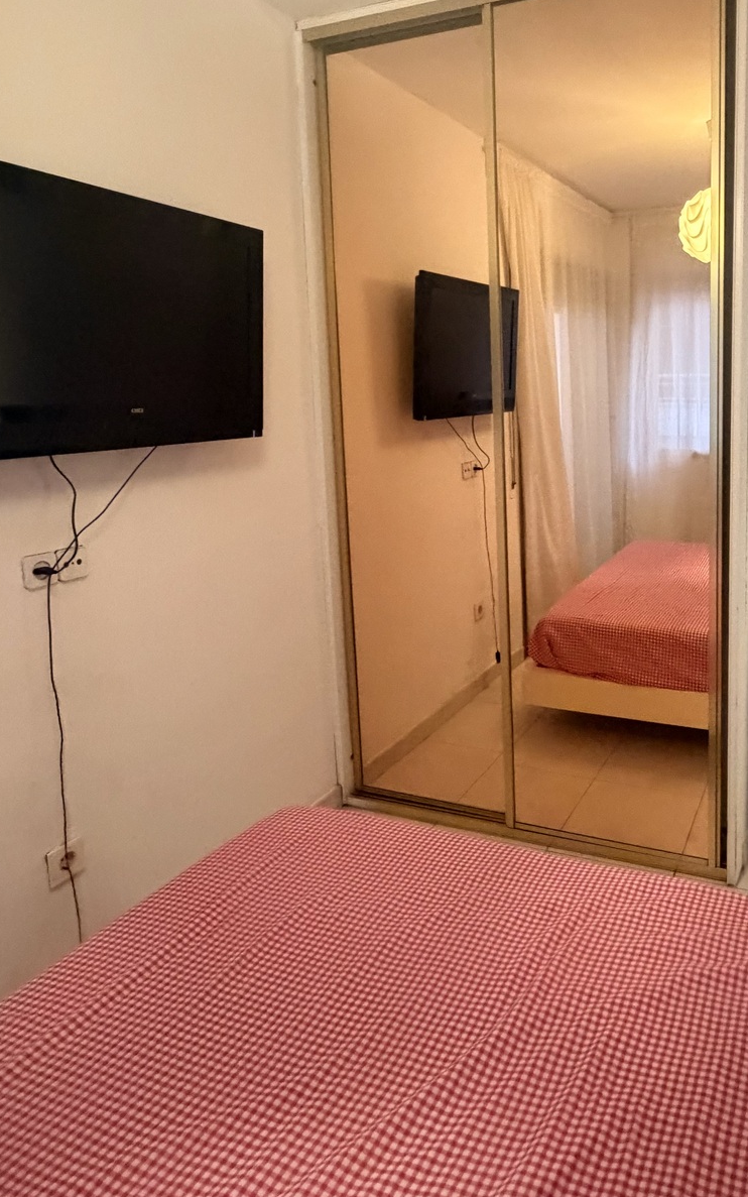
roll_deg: +1.3
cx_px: 590
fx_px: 783
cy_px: 474
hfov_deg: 48.4
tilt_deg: -5.8
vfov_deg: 73.9
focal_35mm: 24
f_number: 2.2
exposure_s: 1/50
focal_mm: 2.22
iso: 800
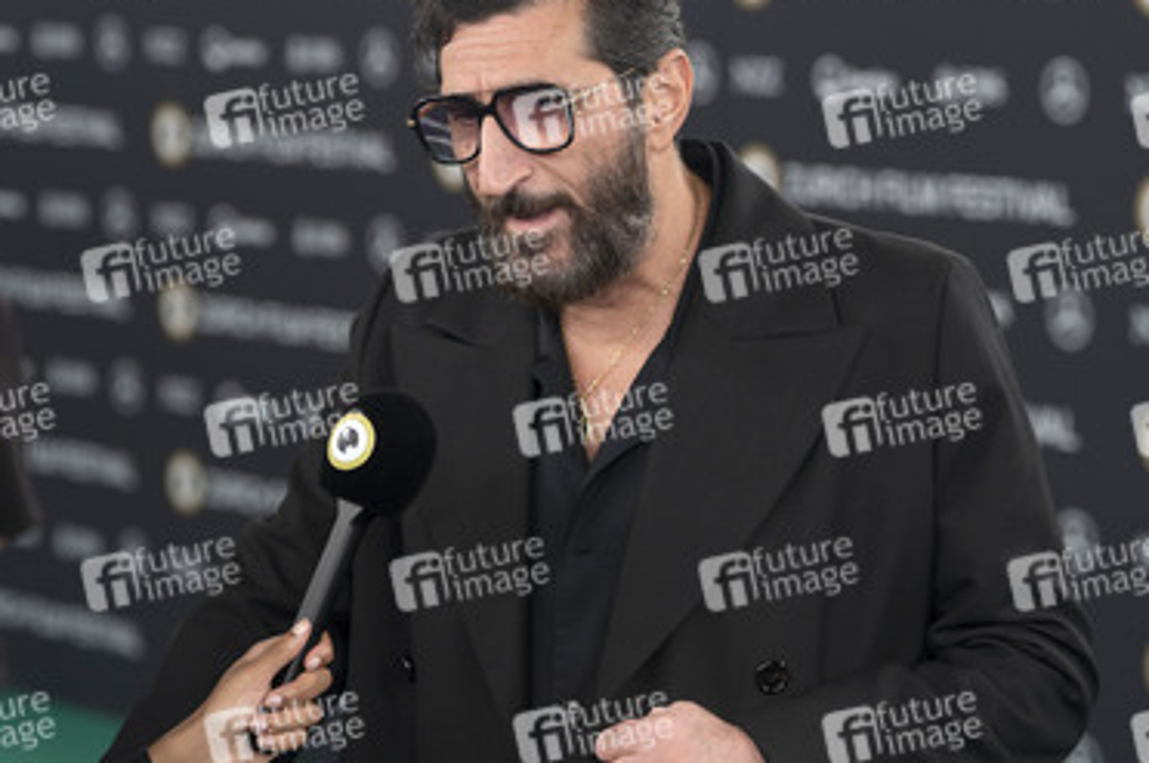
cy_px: 308
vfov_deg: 9.4
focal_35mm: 146
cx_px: 563
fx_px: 4654
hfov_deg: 14.1
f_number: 4
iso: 400
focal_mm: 112
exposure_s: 1/200
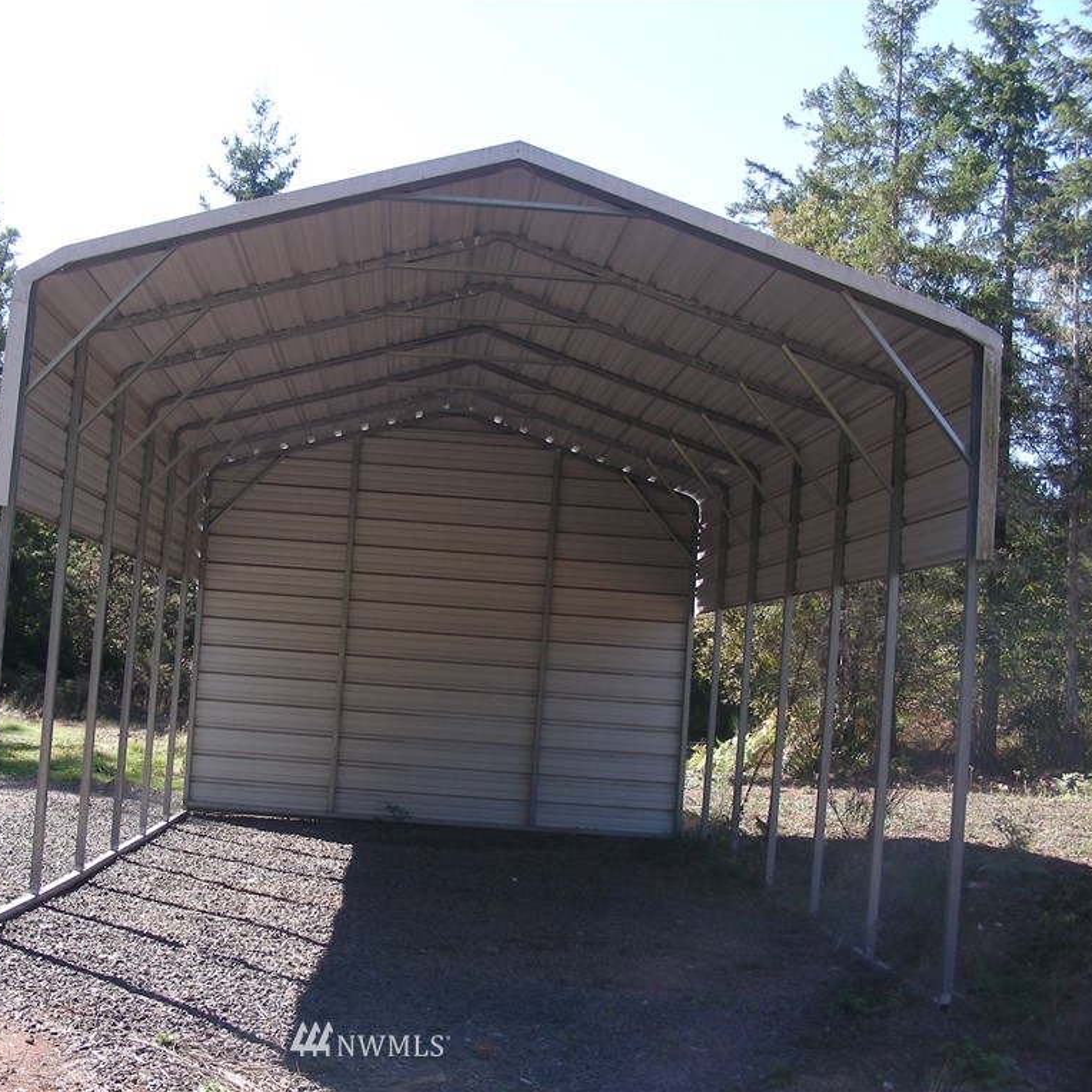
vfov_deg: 37.6
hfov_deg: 37.2
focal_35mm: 45
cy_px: 545
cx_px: 370
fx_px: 1606
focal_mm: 6.3
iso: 50
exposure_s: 1/121
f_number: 4
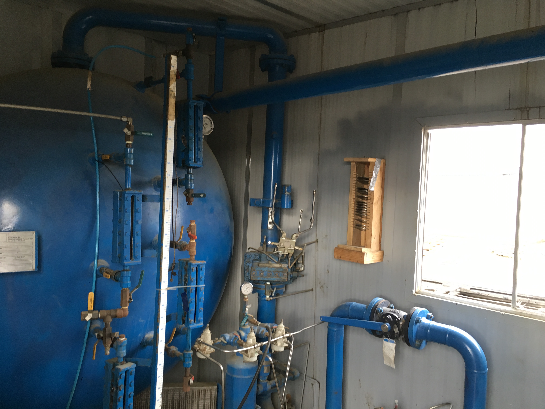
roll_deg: -0.6
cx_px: 272
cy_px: 204
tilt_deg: -2.8
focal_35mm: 29
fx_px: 457
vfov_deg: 48.2
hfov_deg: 61.7
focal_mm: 4.15
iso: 64
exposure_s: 1/30
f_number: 2.2
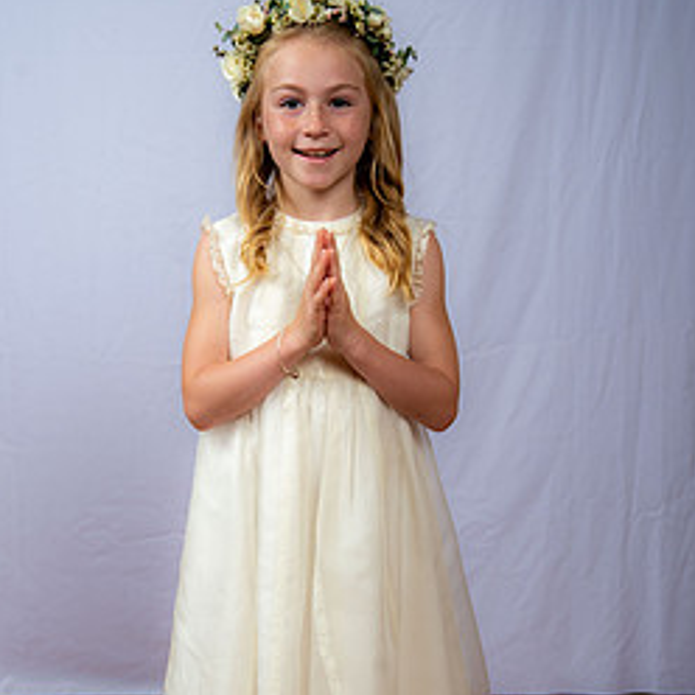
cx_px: 296
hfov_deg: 23.3
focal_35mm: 74
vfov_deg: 23.3
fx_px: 1681
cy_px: 457
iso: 250
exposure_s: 1/160
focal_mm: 48
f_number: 6.3
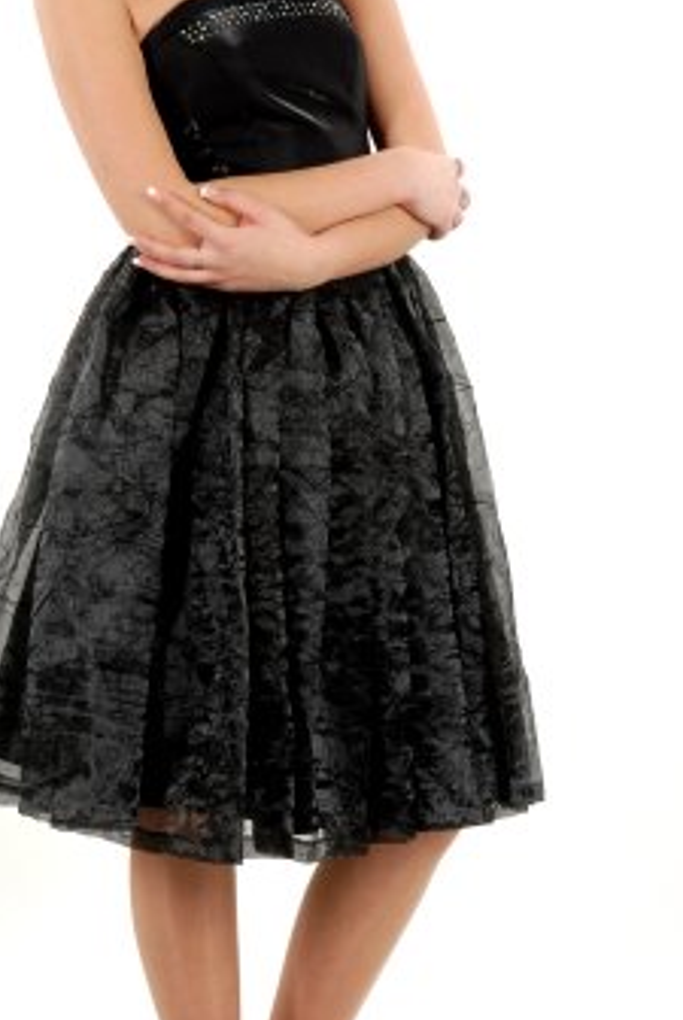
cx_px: 264
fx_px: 3347
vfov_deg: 17.3
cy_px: 458
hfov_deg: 11.6
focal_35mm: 118
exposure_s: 1/125
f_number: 8
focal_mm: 44
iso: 100
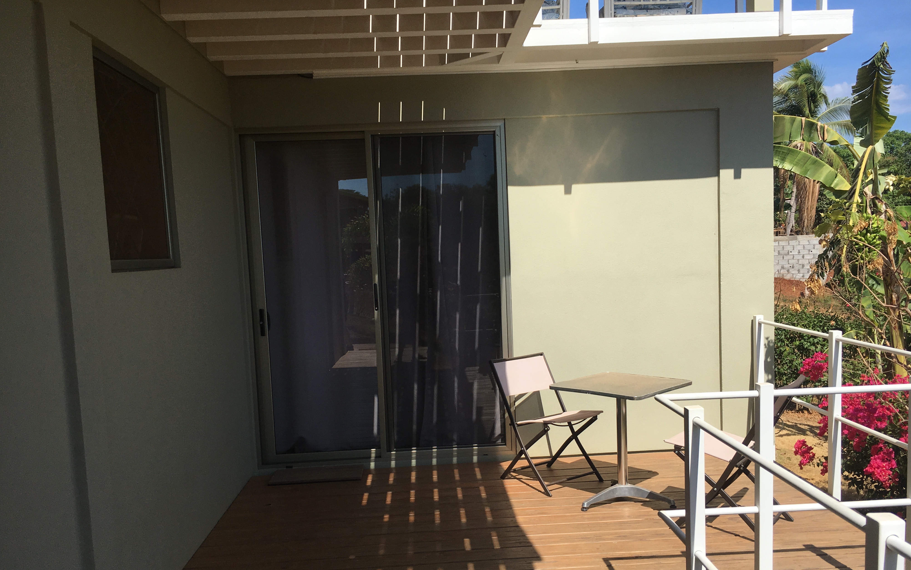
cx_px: 459
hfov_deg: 61.2
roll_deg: +3.1
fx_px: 770
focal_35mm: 31
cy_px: 327
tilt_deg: -5.9
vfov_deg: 40.5
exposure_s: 1/2137
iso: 25
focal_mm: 4.15
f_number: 2.2
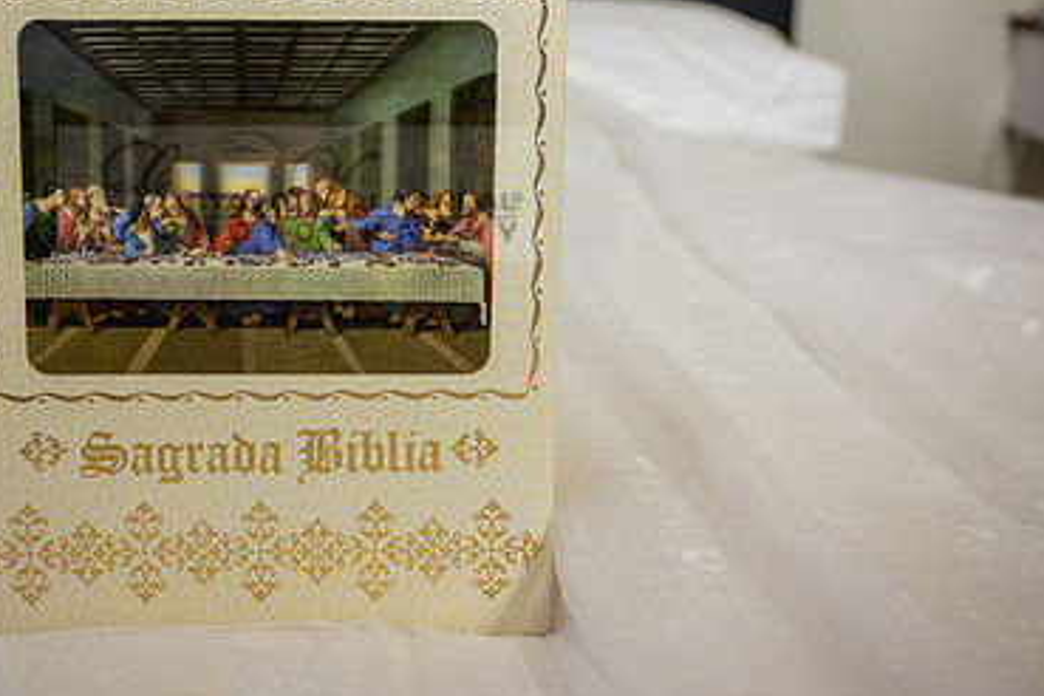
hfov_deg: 43.5
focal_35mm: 44
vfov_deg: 30.1
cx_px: 303
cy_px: 194
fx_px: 1276
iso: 500
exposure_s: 1/80
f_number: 4
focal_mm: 28
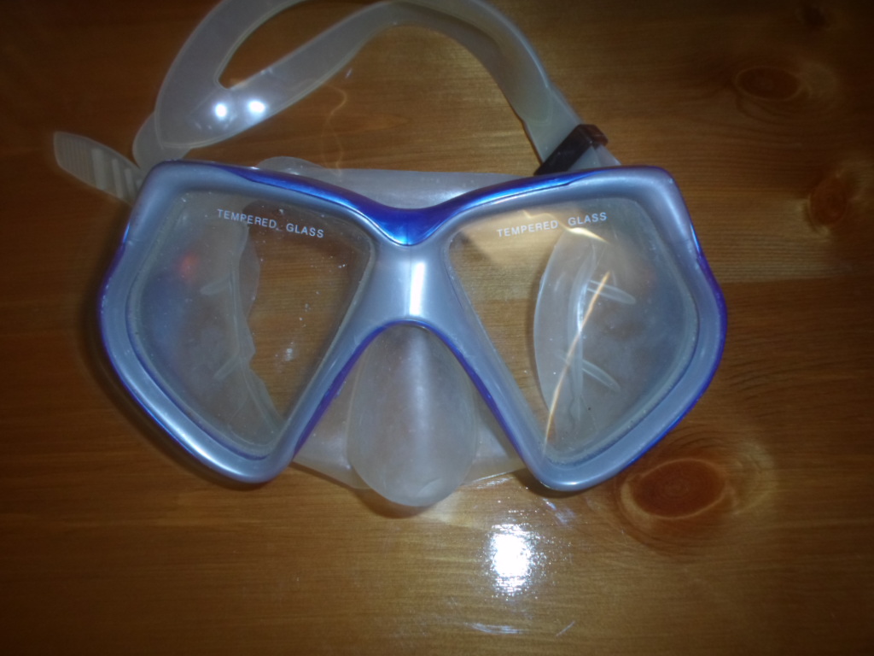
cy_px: 328
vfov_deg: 54.9
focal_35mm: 25
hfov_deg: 69.4
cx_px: 437
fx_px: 631
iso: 100
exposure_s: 2
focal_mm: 4.5
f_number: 9.2
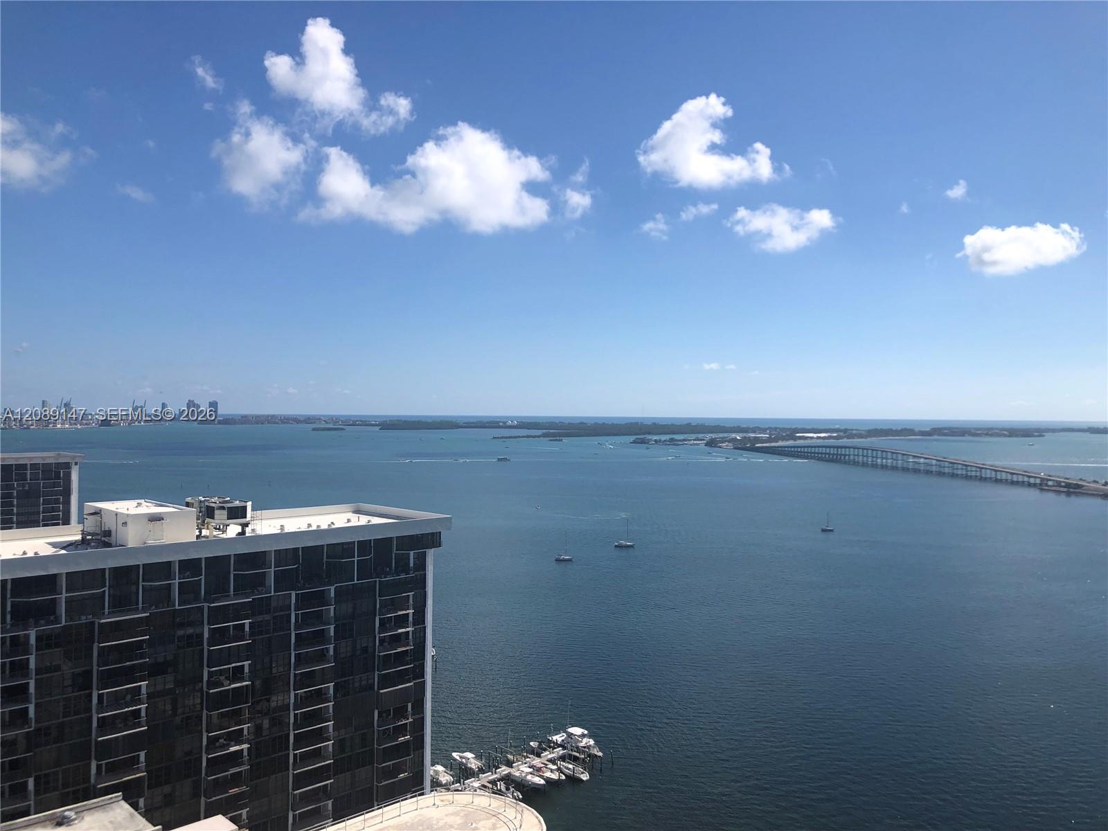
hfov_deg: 63.4
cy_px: 416
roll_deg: -1.3
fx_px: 896
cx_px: 554
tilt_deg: -1.8
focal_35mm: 28
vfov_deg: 49.7
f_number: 1.8
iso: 20
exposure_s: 1/4049
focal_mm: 3.99
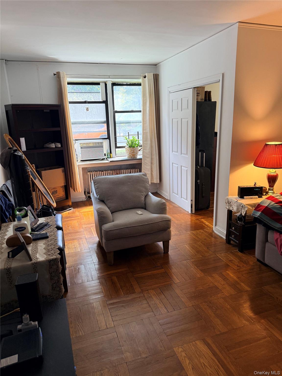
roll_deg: +2.3
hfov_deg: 56.8
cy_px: 188
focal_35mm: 24
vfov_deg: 71.6
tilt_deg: -14.9
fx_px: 261
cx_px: 141
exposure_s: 1/60
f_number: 1.78
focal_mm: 6.76
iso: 160
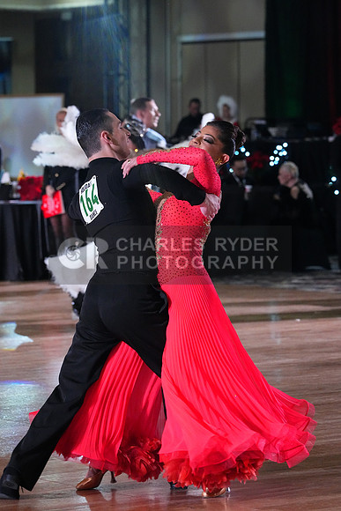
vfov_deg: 12.0
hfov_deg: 8.0
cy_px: 256
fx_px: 2428
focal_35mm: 171
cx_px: 170
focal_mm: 171
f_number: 6.3
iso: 10000
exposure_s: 1/400
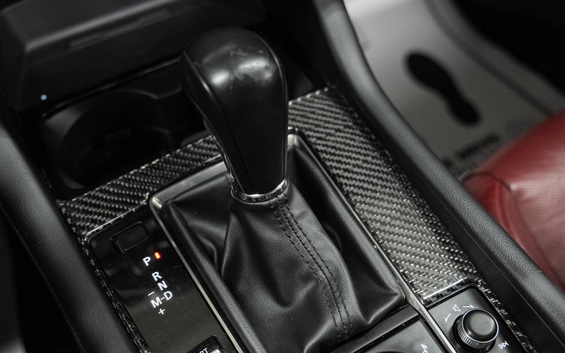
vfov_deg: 35.3
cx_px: 284
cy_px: 190
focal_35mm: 36
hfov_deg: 54.0
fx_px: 554
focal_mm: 31.1
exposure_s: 1/40
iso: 1000
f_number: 3.5
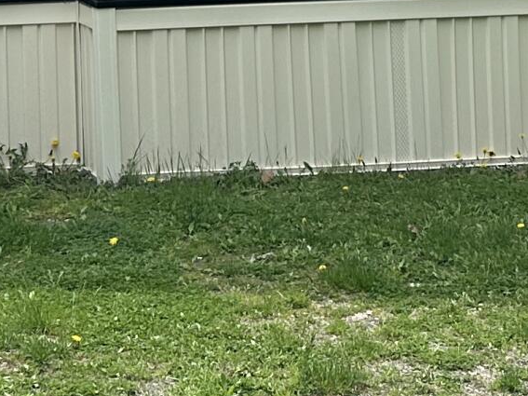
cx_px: -8
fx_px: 1937
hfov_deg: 15.2
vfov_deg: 10.3
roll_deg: +0.7
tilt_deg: +10.1
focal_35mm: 127
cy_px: -526
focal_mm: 6.86
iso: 80
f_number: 1.78
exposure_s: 1/3058
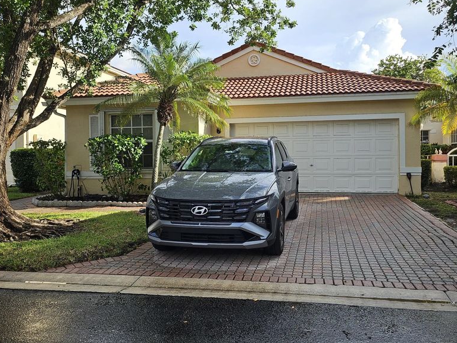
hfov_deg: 56.8
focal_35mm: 32
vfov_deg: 44.1
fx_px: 422
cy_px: 153
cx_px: 241
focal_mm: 5
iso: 50
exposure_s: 1/1930
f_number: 1.8
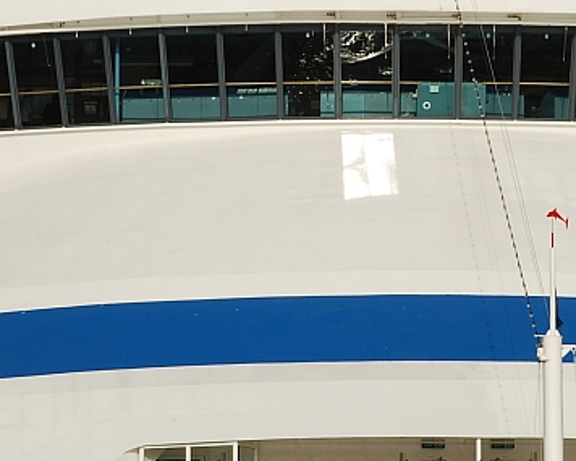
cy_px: 98
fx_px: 4843
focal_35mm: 284
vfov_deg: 5.4
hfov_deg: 6.8
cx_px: 406
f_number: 10
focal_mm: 70
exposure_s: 1/250
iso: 125
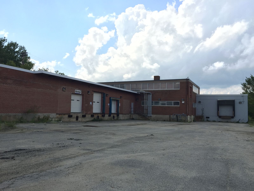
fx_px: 213
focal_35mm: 29
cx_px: 127
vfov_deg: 48.2
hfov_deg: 61.7
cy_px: 96
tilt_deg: +4.9
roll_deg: -2.2
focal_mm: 4.15
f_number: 2.2
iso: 32
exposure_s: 1/1068
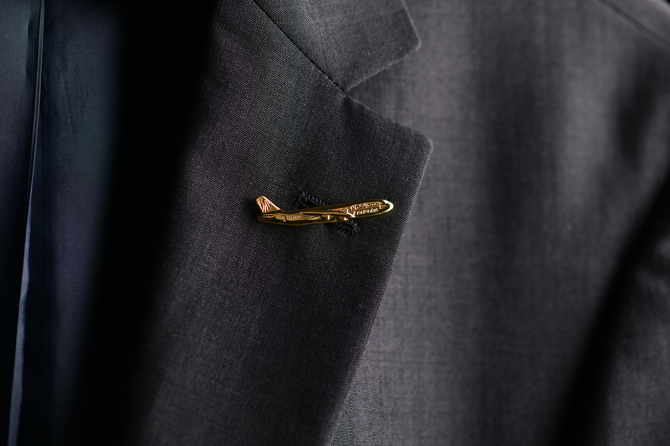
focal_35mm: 105
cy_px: 223
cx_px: 335
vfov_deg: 13.0
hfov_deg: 19.5
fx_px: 1954
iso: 200
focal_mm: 105
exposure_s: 1/125
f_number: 4
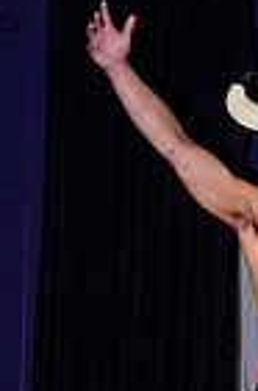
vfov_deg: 8.6
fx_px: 2599
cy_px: 297
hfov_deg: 5.7
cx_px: 301
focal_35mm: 240
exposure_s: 1/180
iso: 1600
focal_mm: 50
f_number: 2.8
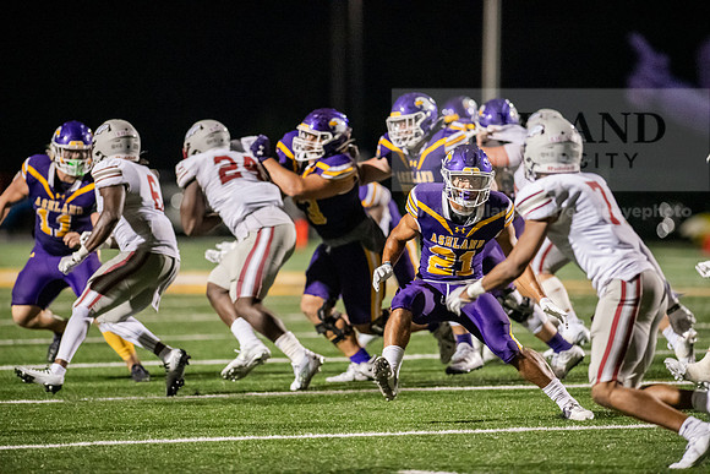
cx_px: 355
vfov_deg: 4.6
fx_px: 5918
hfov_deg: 6.9
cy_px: 237
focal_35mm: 300
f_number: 2.8
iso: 6400
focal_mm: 300
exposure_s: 1/800
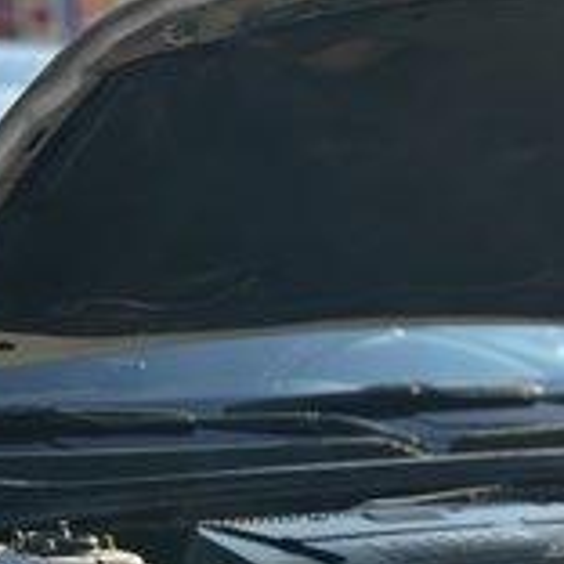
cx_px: 553
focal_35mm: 109
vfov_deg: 15.7
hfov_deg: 15.7
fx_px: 2009
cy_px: 535
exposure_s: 1/1695
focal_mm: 6.86
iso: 80
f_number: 1.78
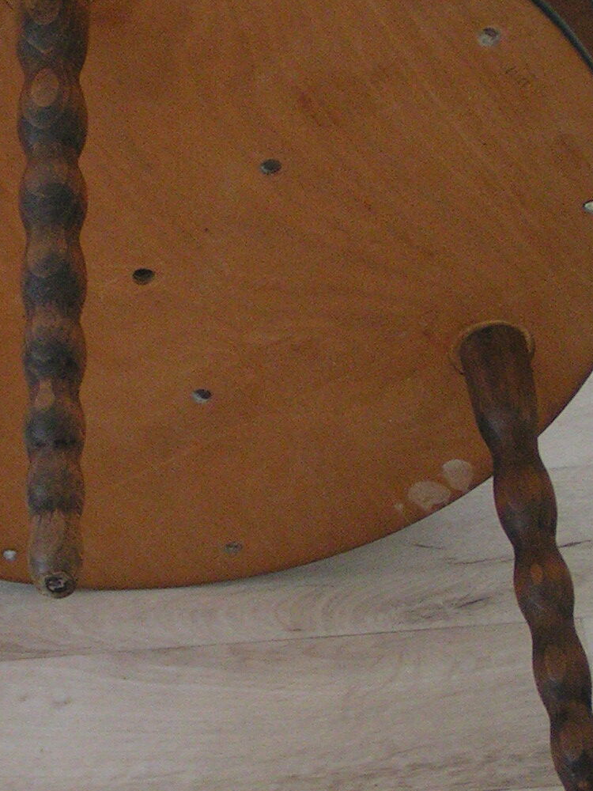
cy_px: 360
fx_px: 2946
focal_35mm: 129
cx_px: 152
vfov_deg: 15.3
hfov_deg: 11.5
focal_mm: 9.7
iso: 160
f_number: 3.2
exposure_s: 1/60
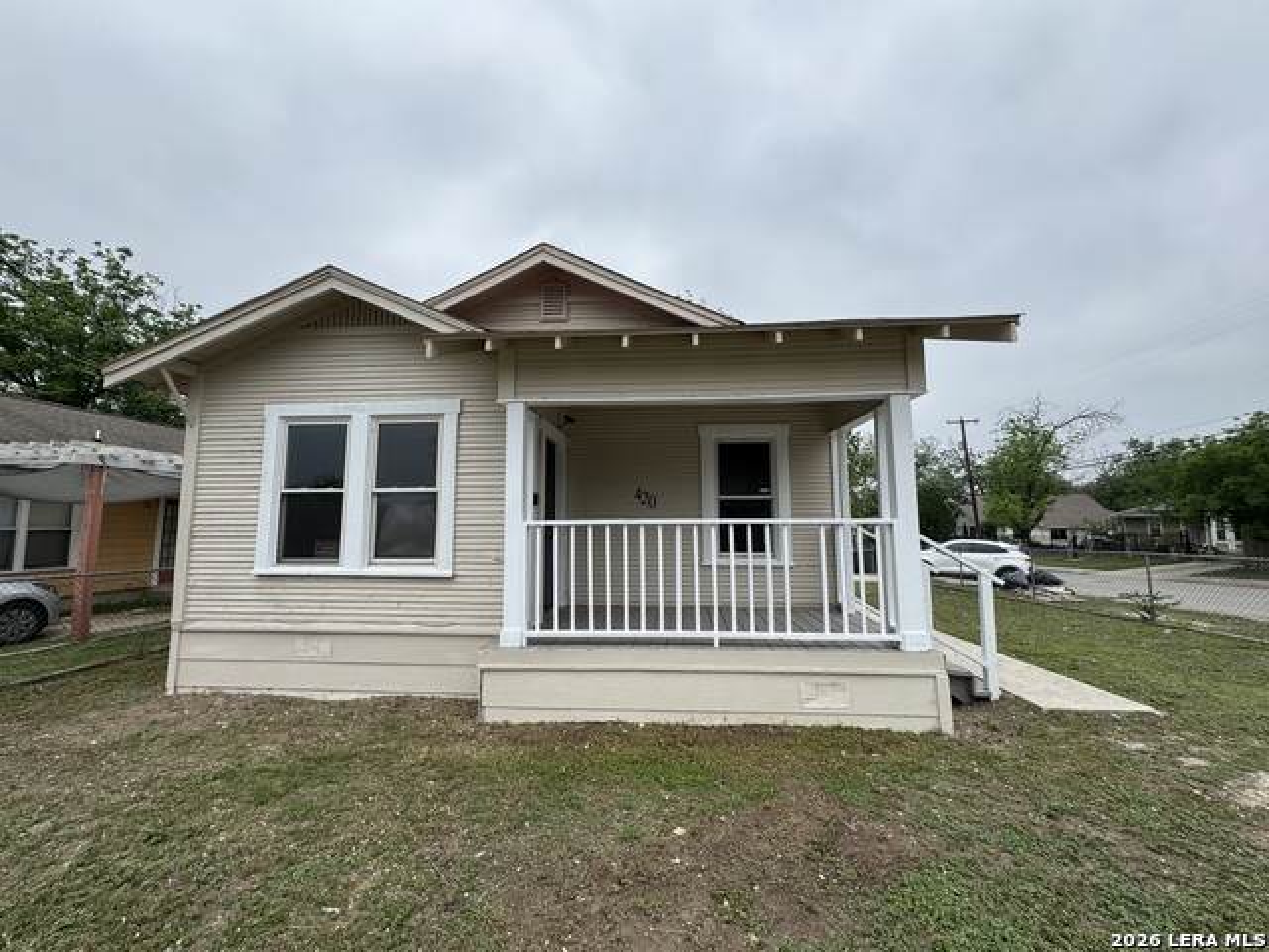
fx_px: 513
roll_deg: -0.2
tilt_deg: +6.1
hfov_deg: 102.1
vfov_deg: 85.7
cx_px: 634
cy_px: 476
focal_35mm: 14
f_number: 2.2
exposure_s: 1/700
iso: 40
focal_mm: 2.22
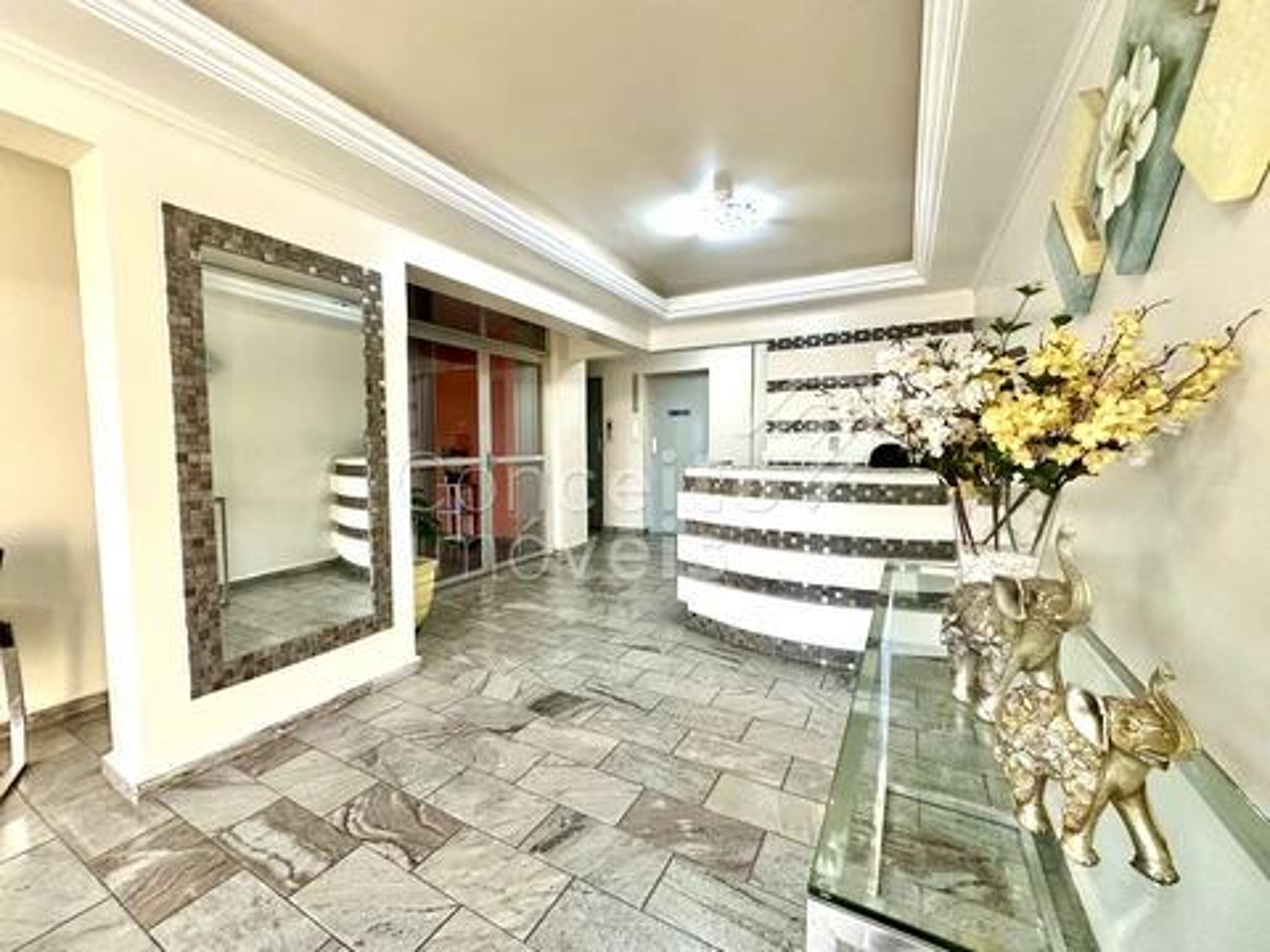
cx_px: 635
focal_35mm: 14
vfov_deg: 85.7
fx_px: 514
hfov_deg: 102.1
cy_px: 476
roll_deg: +0.5
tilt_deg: -2.5
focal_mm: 2.22
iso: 320
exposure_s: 1/60
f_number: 2.2
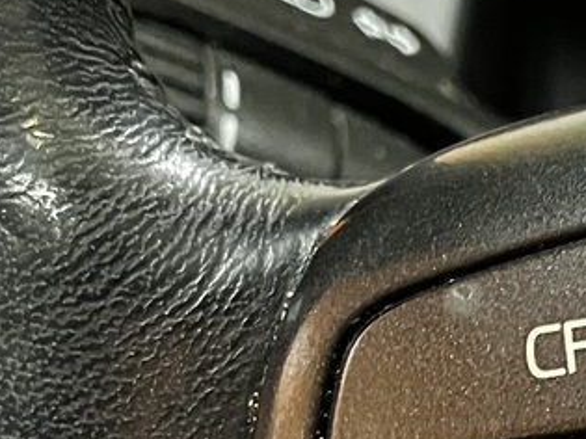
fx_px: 2166
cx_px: 824
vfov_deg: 11.1
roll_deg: -7.9
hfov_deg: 14.6
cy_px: 649
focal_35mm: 128
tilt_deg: -27.5
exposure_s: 1/33
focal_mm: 3.99
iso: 320
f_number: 1.8
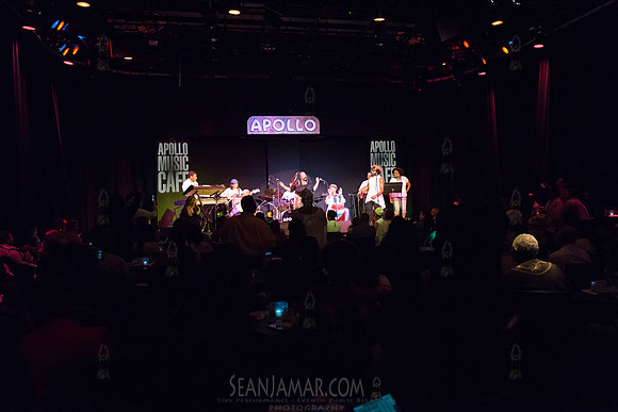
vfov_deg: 48.7
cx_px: 309
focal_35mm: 27
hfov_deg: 68.4
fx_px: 455
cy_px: 206
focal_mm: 24
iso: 6400
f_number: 2.8
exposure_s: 1/160
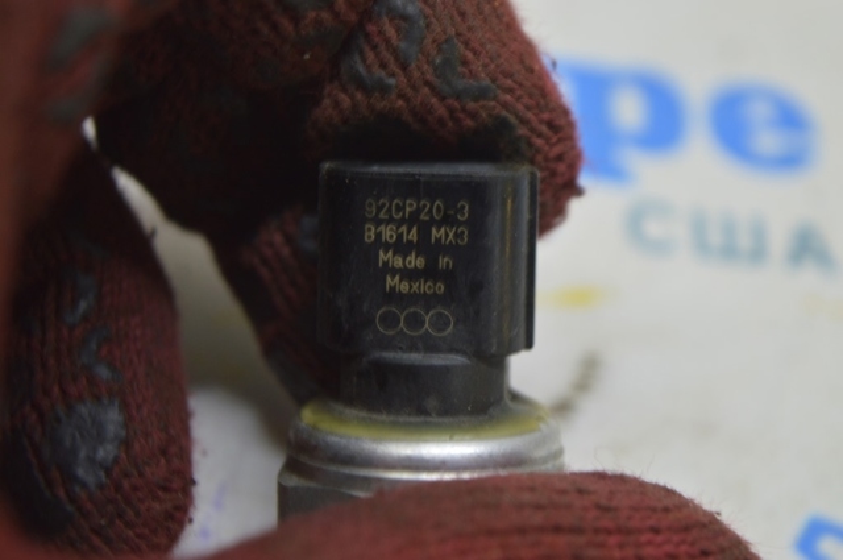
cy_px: 280
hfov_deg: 24.6
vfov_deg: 16.5
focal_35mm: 82
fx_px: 1929
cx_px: 422
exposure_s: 1/20
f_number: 5.6
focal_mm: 55
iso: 400
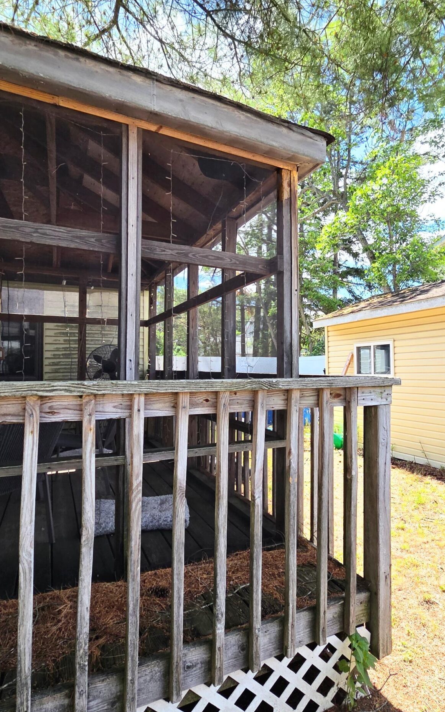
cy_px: 355
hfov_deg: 61.6
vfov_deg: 88.0
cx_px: 270
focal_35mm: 19
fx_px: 369
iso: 50
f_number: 2.2
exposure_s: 1/681
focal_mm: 2.2
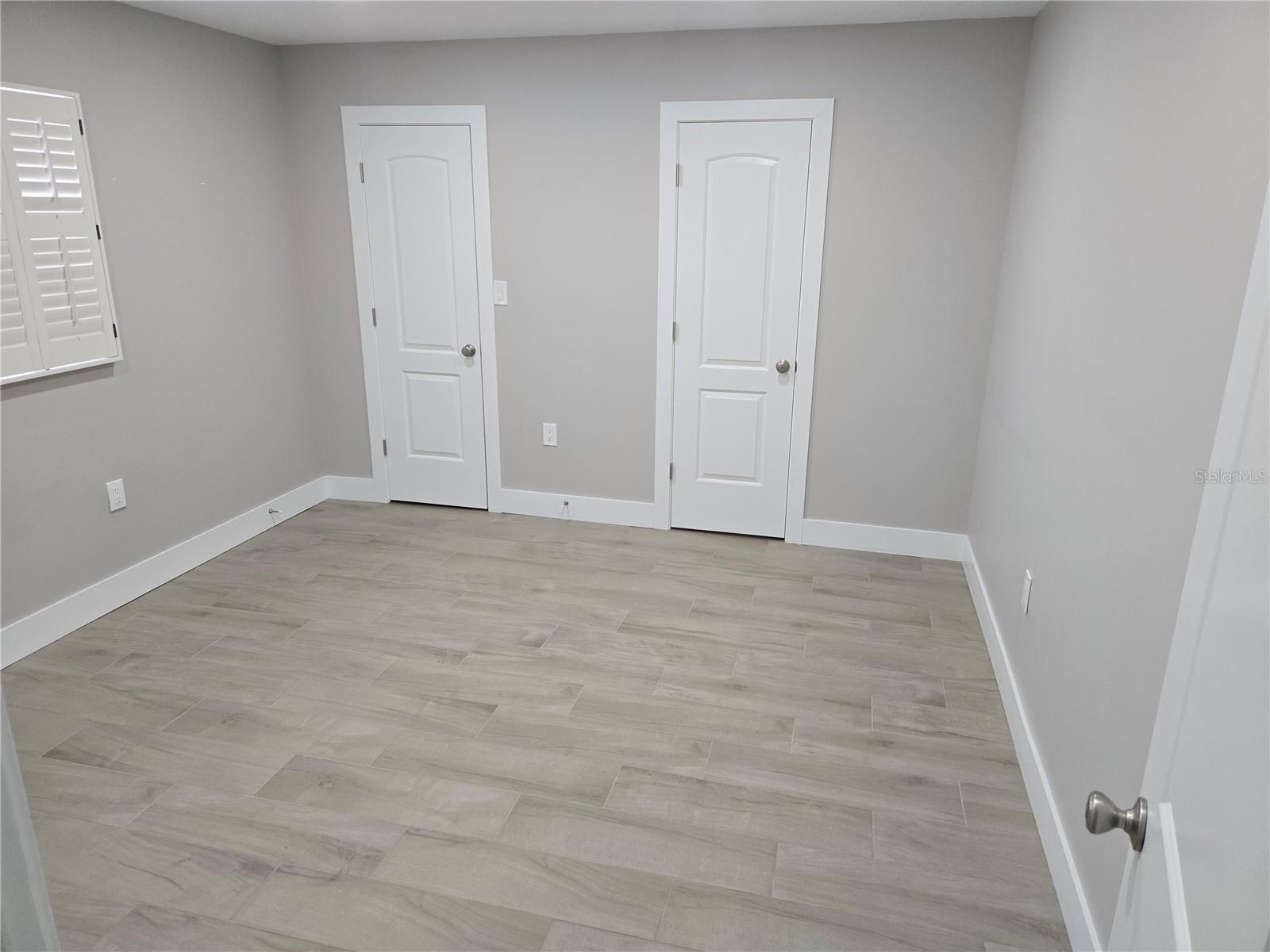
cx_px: 635
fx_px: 844
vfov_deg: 58.9
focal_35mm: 23
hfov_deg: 73.9
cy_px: 476
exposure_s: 1/120
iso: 200
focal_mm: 5.4
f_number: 1.8
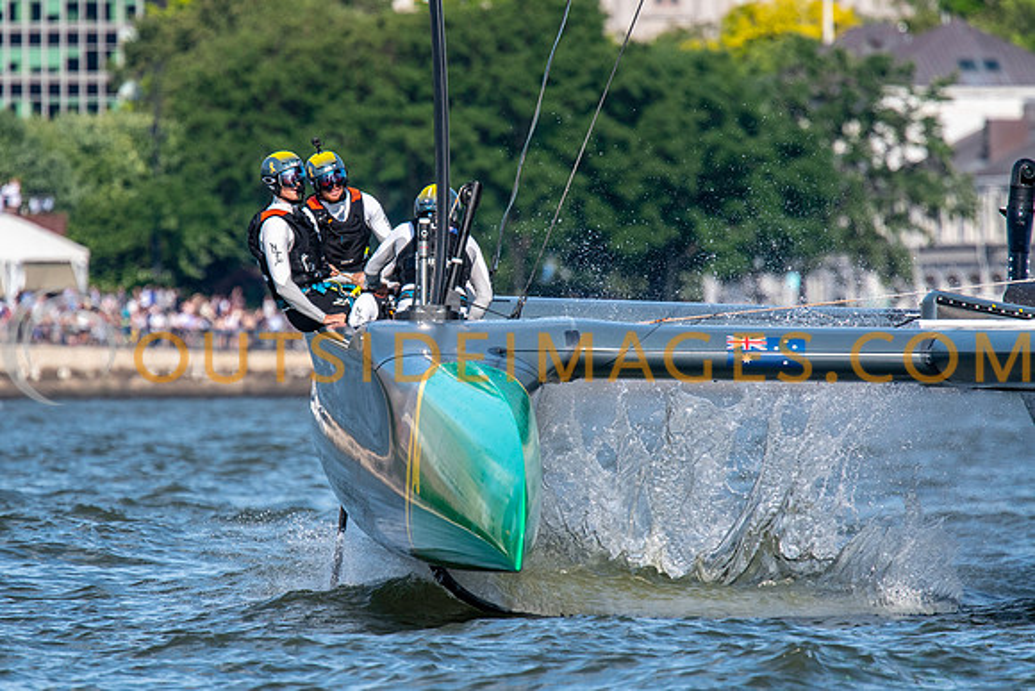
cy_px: 334
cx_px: 412
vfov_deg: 1.8
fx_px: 21820
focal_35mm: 759
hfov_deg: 2.7
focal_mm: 420
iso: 500
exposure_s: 1/2000
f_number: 5.6
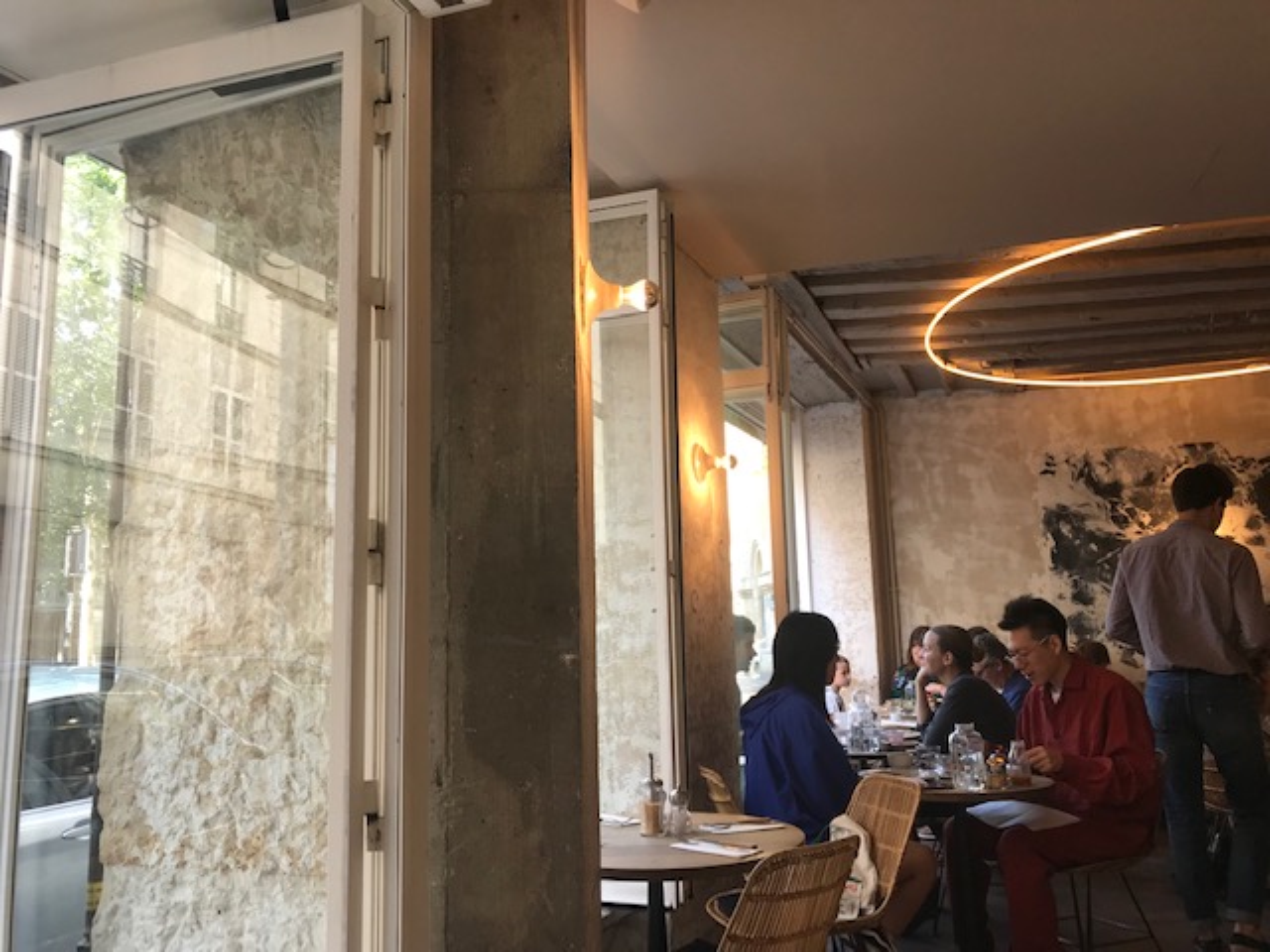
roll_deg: +2.0
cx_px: 635
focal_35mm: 28
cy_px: 476
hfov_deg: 63.4
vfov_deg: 49.7
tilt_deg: +10.5
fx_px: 1027
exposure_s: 1/100
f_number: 1.8
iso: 32
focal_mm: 3.99
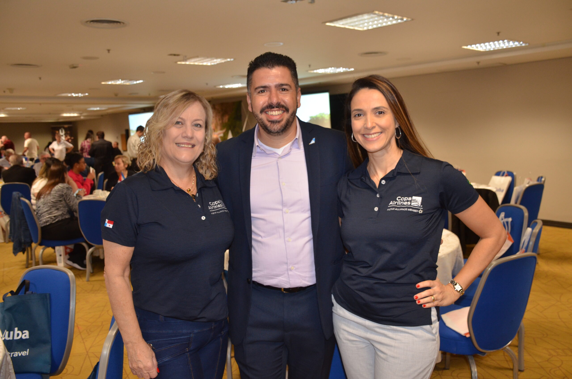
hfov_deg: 57.3
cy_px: 190
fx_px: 523
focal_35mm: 33
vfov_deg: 39.8
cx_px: 286
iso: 800
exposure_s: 1/60
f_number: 3.5
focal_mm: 22
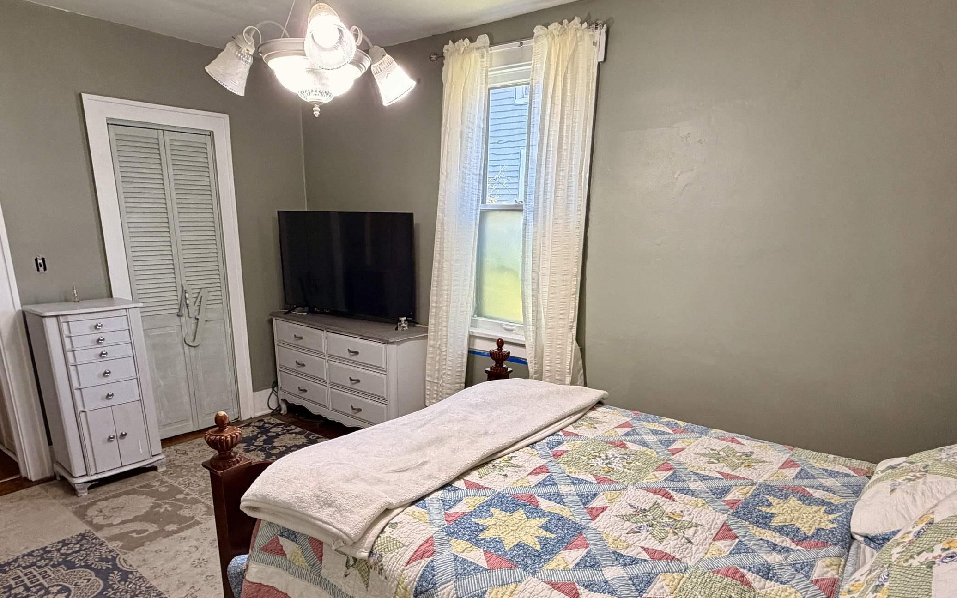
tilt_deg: -16.6
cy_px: 387
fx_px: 574
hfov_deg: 79.6
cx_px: 464
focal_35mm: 22
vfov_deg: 54.2
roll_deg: -1.2
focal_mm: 2.22
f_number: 2.2
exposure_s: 1/121
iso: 250
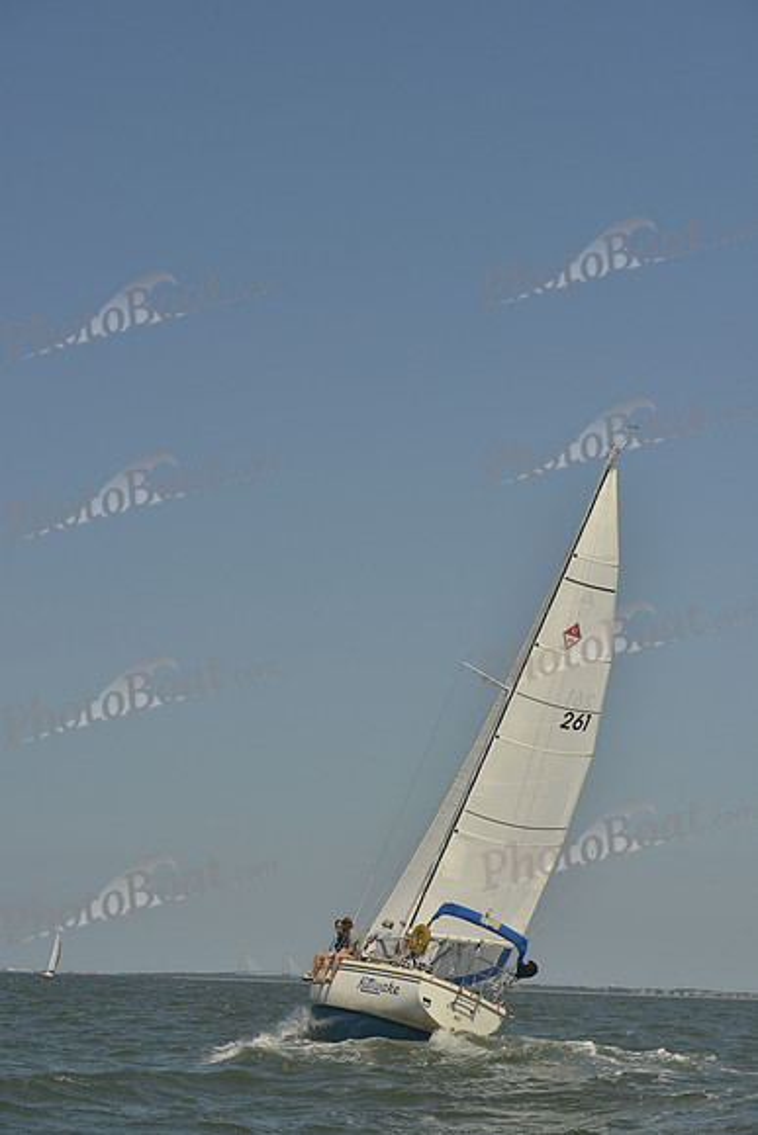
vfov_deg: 25.4
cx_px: 379
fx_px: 2525
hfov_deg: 17.1
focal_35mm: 80
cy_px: 568
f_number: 10
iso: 280
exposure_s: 1/1000
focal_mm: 80
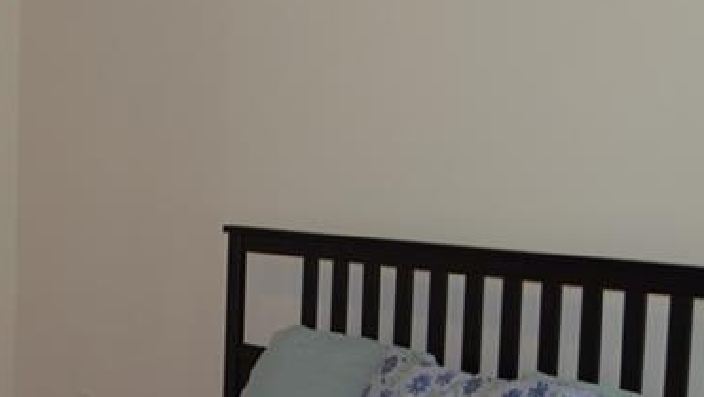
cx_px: -116
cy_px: 287
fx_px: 1457
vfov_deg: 15.5
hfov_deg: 24.8
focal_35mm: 78
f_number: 3.5
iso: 400
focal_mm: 18
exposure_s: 1/60
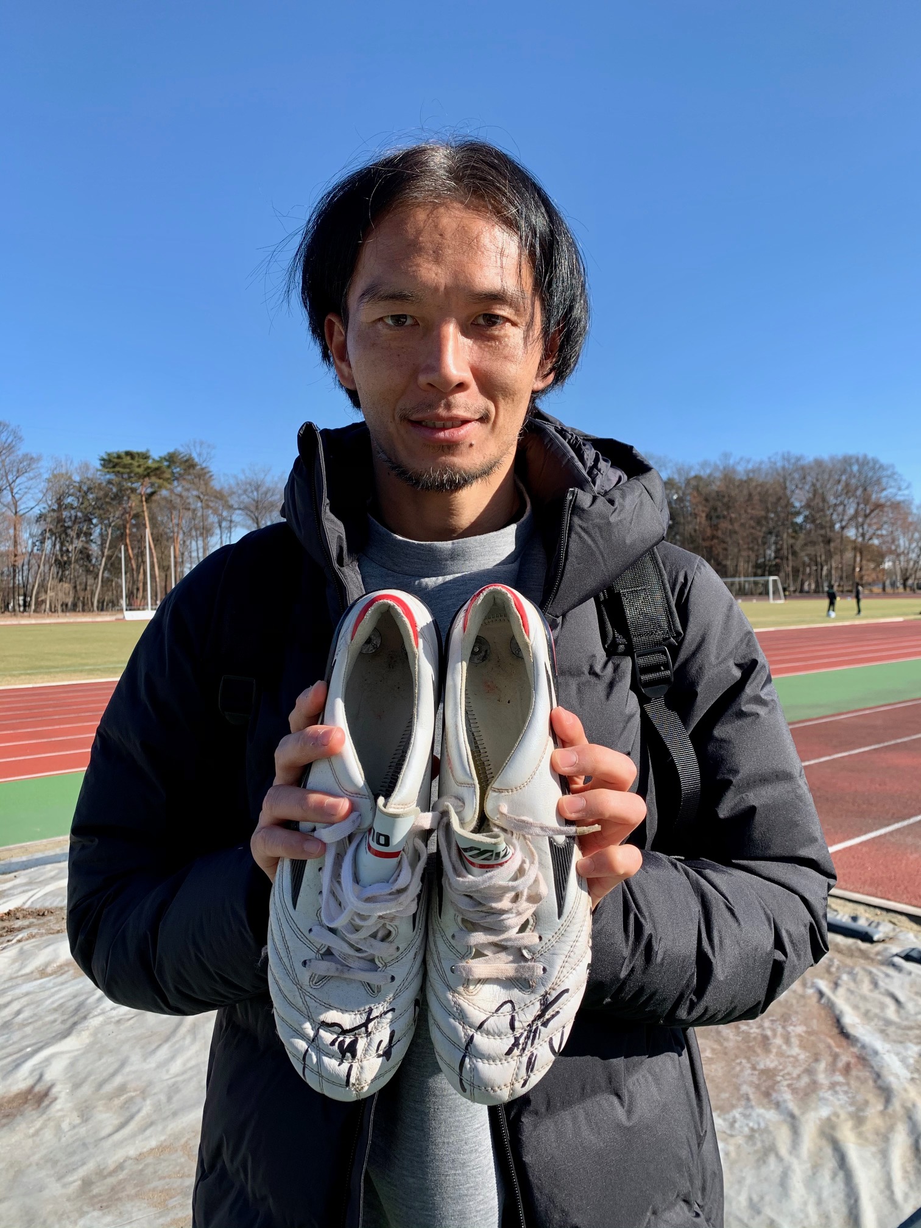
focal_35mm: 26
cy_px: 614
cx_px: 460
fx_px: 922
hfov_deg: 53.1
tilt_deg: +0.0
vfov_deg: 67.3
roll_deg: +1.0
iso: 25
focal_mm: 4.25
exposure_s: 1/1282
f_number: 1.8
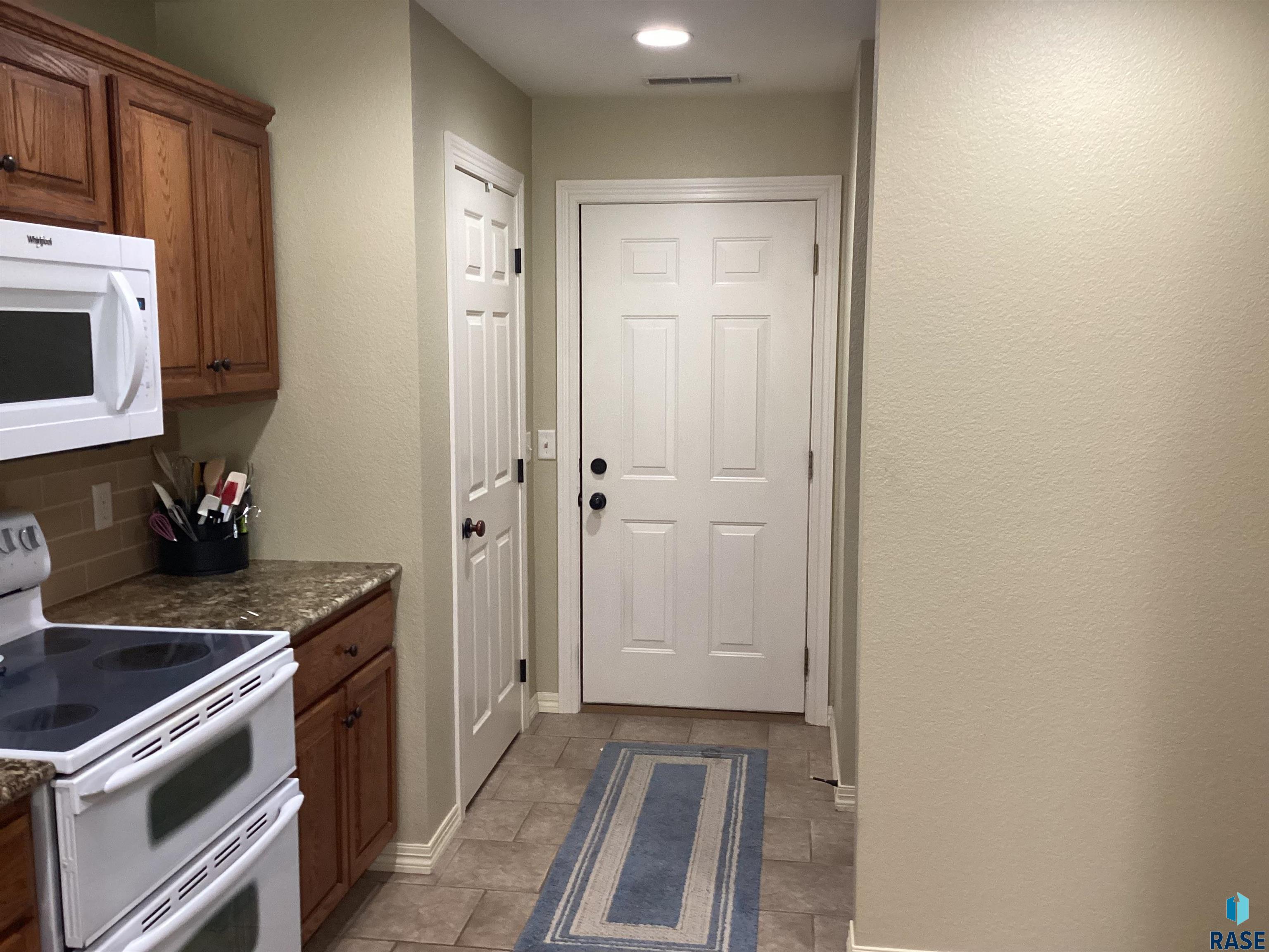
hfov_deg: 58.4
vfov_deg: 45.4
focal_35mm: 31
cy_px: 476
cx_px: 634
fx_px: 1136
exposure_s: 1/60
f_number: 2.4
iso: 250
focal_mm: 3.3
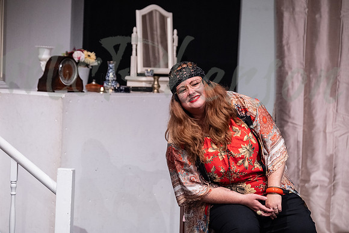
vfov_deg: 10.1
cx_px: 174
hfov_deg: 15.1
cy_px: 116
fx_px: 1319
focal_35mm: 136
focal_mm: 90.6
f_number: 3.2
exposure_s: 1/250
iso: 2000
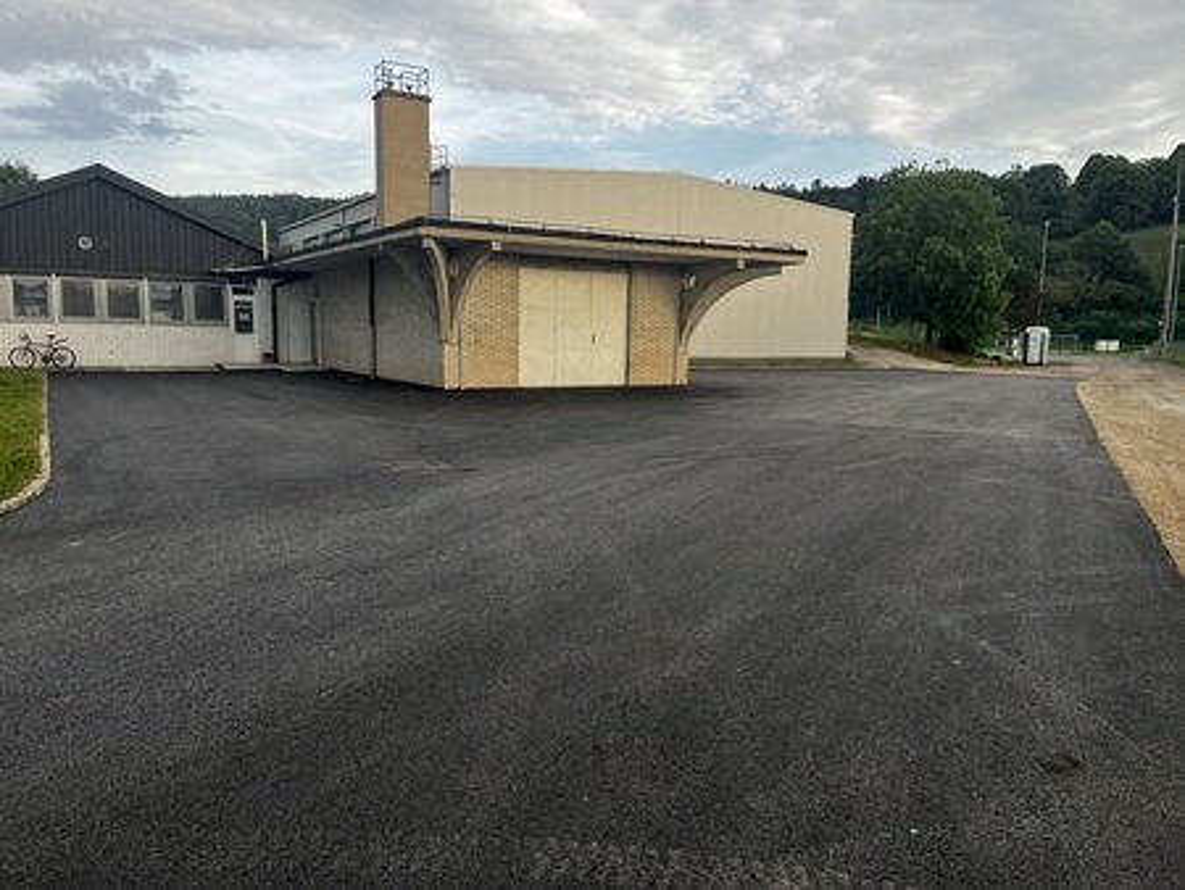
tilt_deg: -7.9
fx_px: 891
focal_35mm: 26
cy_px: 445
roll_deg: -0.5
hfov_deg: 67.3
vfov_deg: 53.1
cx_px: 592
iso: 50
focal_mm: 5.1
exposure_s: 1/608
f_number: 1.6
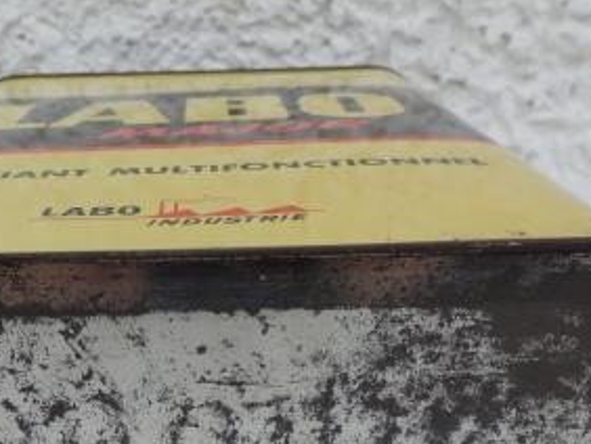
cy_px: 285
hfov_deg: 37.0
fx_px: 871
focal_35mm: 51
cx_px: 195
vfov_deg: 28.5
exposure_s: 1/400
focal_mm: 4.3
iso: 80
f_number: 3
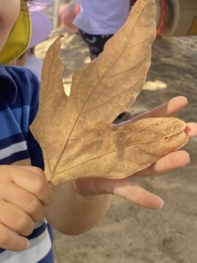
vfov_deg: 26.6
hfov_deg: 19.4
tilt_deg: -18.5
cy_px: 106
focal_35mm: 73
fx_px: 554
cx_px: -16
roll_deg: +0.8
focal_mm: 4.25
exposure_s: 1/177
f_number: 1.8
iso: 32
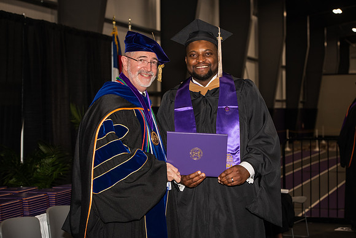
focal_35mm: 80
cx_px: 178
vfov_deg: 17.1
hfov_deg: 25.4
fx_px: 791
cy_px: 119
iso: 1000
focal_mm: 80
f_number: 5.6
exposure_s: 1/200
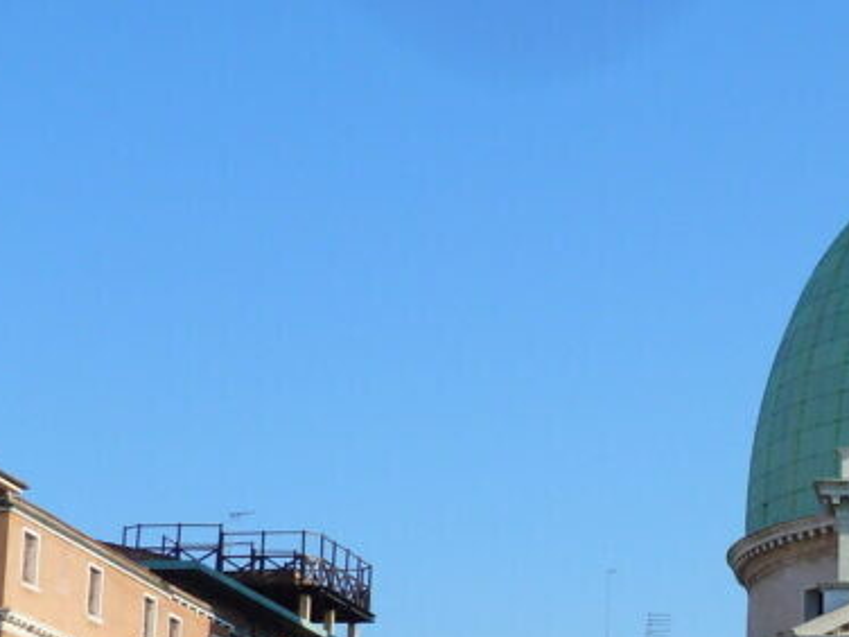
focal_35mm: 109
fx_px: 2673
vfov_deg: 13.4
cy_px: 612
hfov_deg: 17.2
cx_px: 1014
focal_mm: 6.5
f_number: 4
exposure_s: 1/400
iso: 80
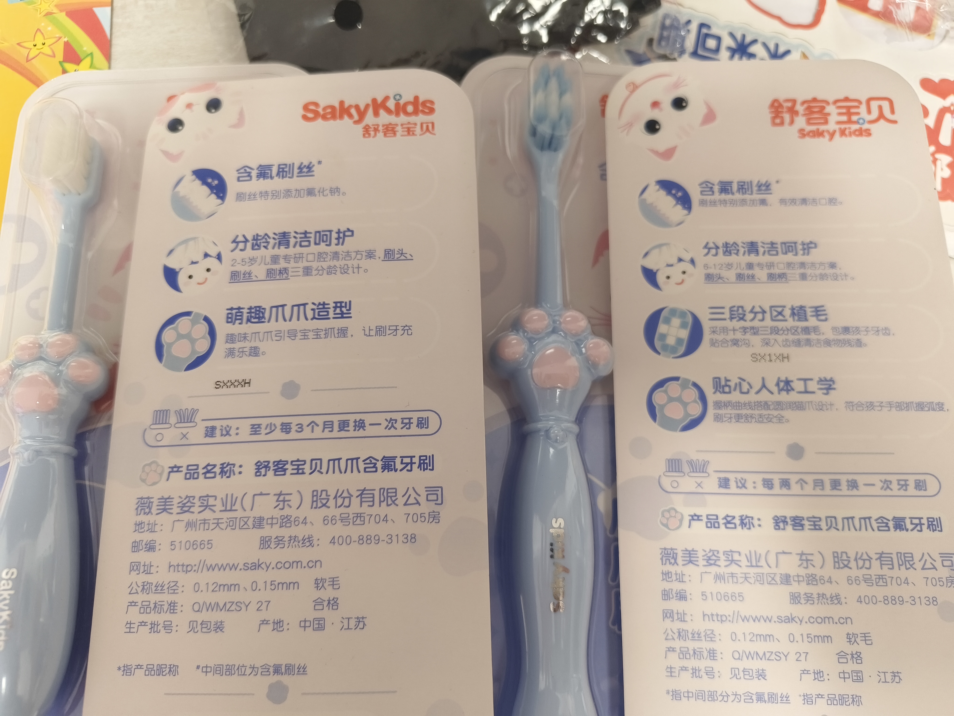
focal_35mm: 23
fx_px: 634
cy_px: 358
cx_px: 477
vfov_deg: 58.9
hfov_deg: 73.9
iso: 1034
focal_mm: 5.6
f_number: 1.88
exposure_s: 1/50
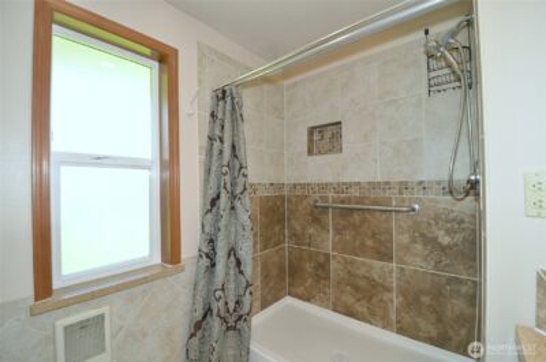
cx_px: 273
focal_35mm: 15
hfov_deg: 100.5
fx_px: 227
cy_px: 181
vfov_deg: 77.1
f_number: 4
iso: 220
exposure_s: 1/60
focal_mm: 10
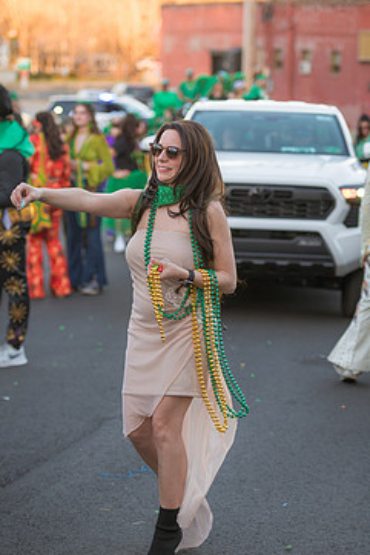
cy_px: 292
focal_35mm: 106
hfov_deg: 12.9
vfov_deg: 19.3
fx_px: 1632
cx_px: 158
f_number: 2.8
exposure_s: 1/250
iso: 250
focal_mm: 85
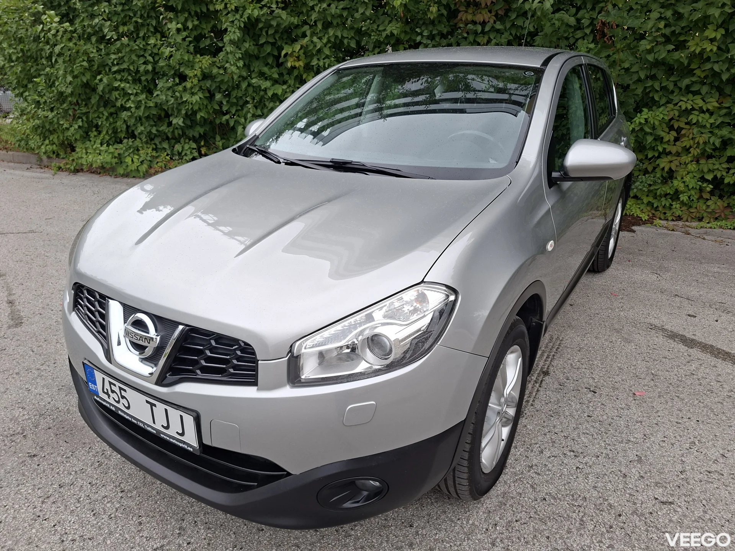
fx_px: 488
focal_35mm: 23
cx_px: 368
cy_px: 276
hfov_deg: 73.9
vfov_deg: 58.9
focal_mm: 5.54
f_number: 1.8
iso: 40
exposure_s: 1/149
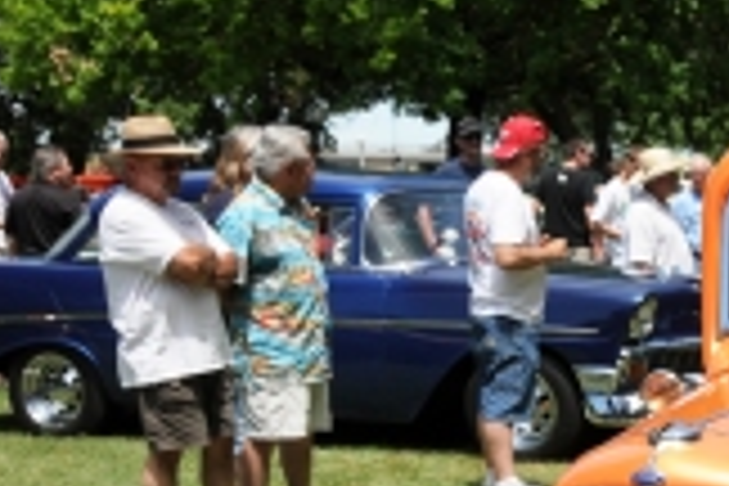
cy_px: 549
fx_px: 2187
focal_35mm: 108
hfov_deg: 17.7
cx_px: 954
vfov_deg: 12.4
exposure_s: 1/400
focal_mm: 26
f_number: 10
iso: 200
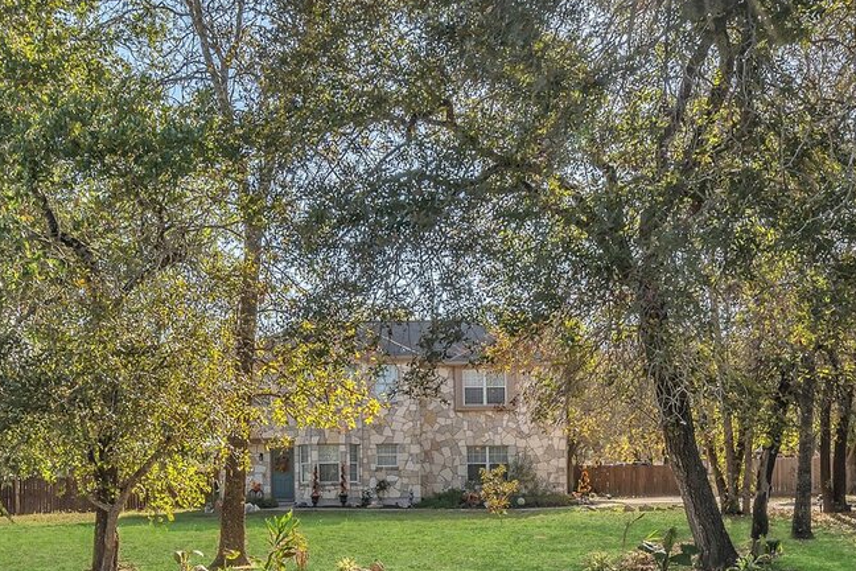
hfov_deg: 48.4
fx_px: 951
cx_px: 411
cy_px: 529
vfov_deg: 31.6
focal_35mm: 40
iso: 125
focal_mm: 16
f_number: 10
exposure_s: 1/60
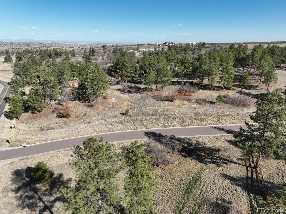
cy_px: 107
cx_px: 143
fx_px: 198
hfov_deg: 71.6
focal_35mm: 24
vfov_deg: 56.8
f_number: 2.8
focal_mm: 12.29
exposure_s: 1/1600
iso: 100
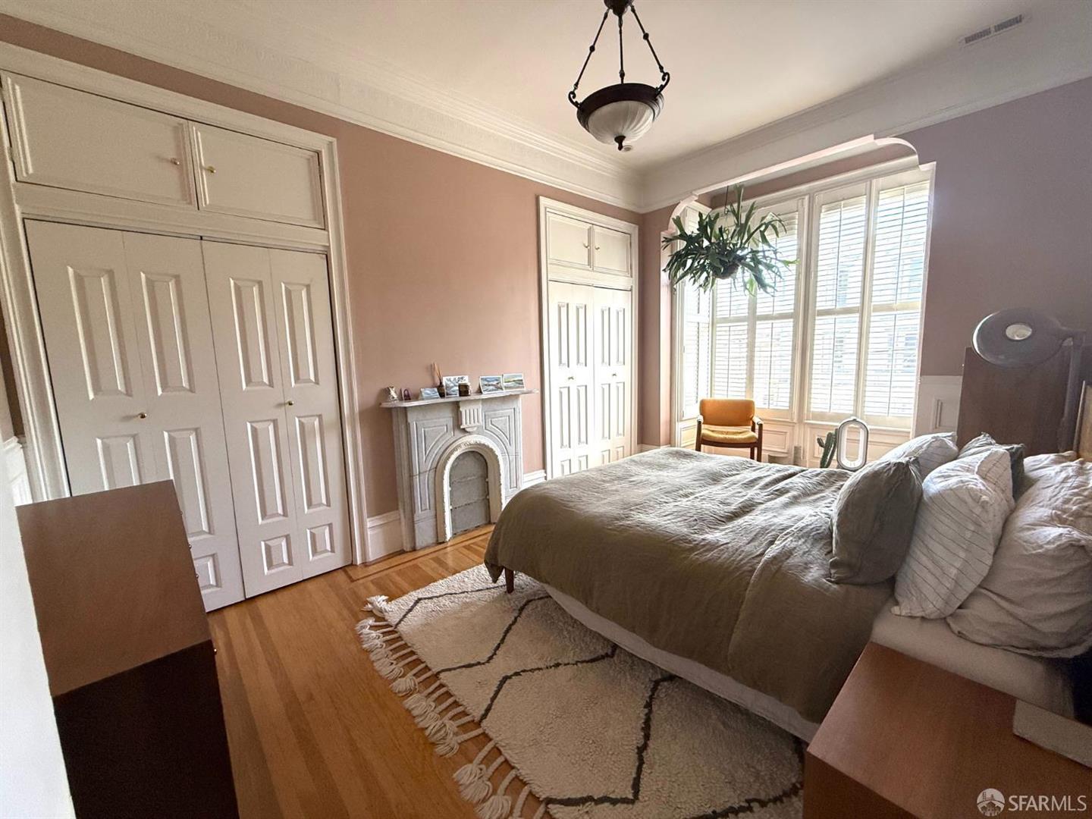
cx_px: 546
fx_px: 442
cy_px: 410
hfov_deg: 102.1
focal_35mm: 14
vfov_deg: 85.7
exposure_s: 1/99
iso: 200
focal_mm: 2.22
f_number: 2.2
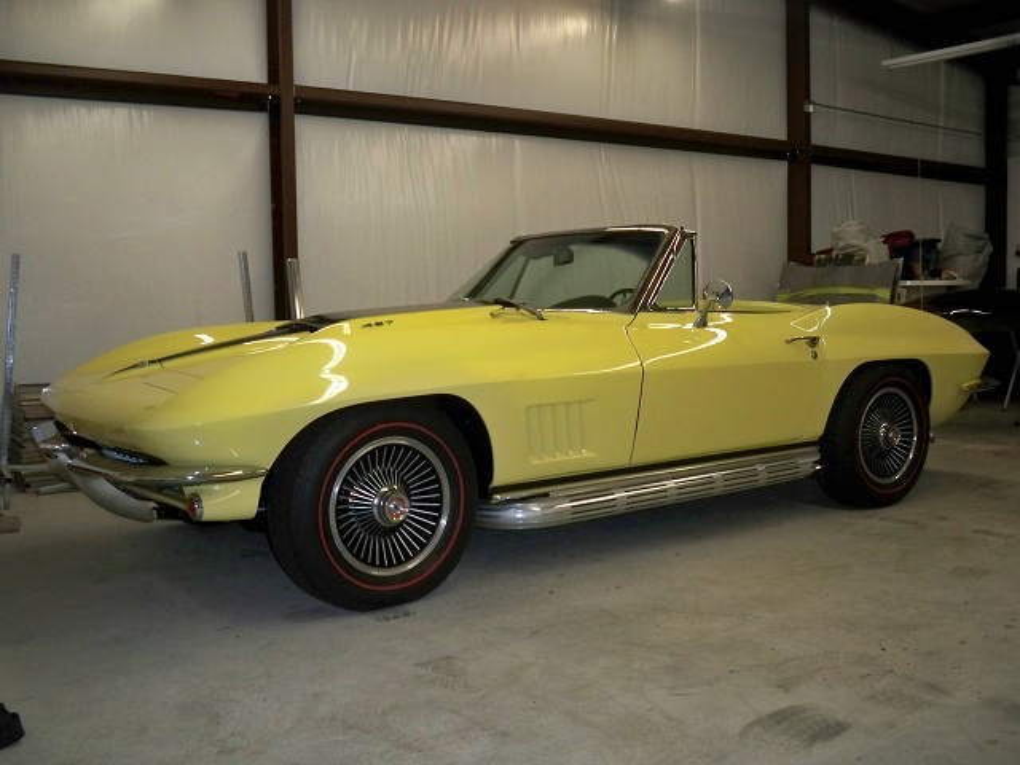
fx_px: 1031
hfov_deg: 52.6
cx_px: 510
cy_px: 382
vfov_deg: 40.7
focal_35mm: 35
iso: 320
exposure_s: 1/60
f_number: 3.1
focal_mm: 6.3
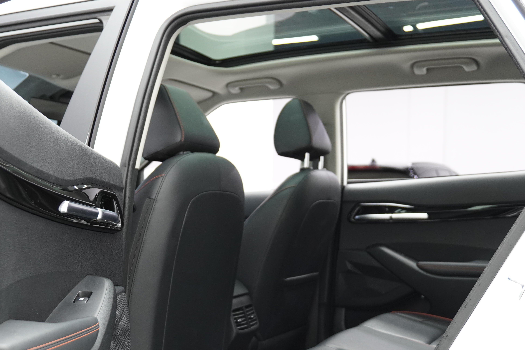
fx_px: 744
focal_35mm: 51
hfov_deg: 38.9
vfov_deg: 26.2
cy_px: 251
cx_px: 247
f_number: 2.8
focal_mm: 22
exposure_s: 1/80
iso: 640
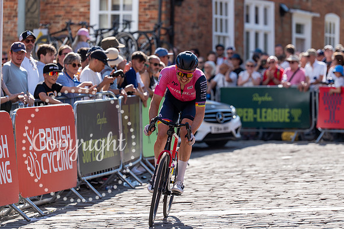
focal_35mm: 198
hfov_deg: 10.4
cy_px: 102
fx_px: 1888
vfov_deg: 7.0
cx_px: 191
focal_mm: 178
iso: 125
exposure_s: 1/1000
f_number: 3.5
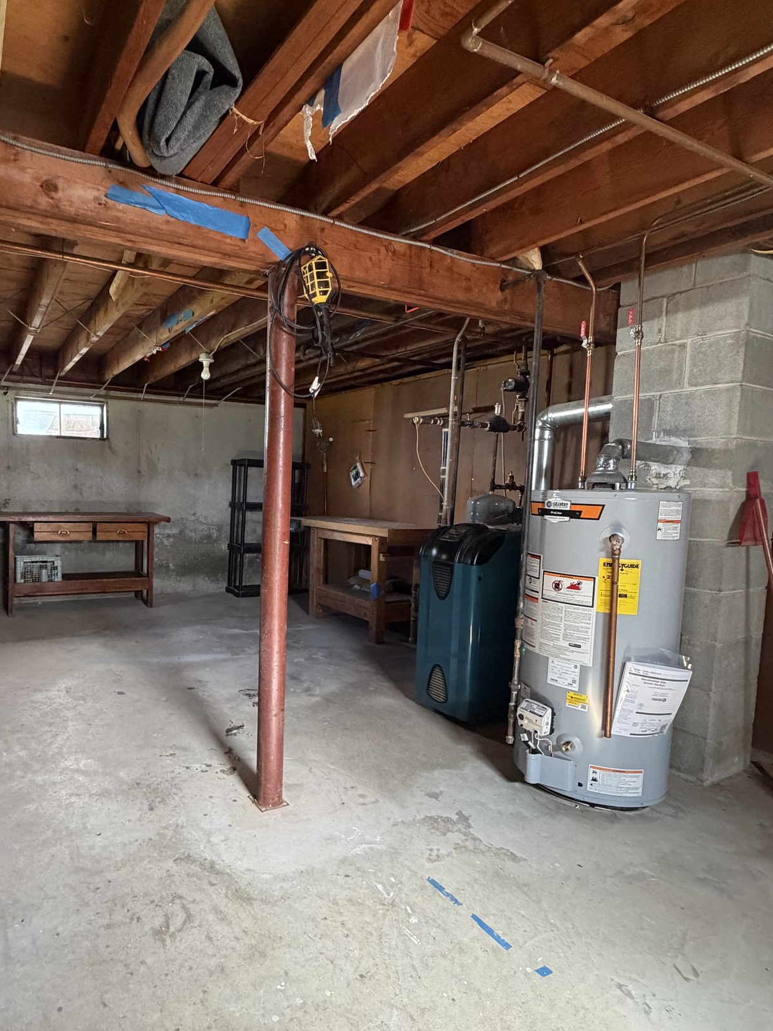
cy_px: 537
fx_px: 595
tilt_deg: -5.2
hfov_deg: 64.3
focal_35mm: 20
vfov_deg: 81.7
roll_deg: -1.3
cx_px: 258
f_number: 2.2
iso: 500
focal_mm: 2.22
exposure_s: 1/60
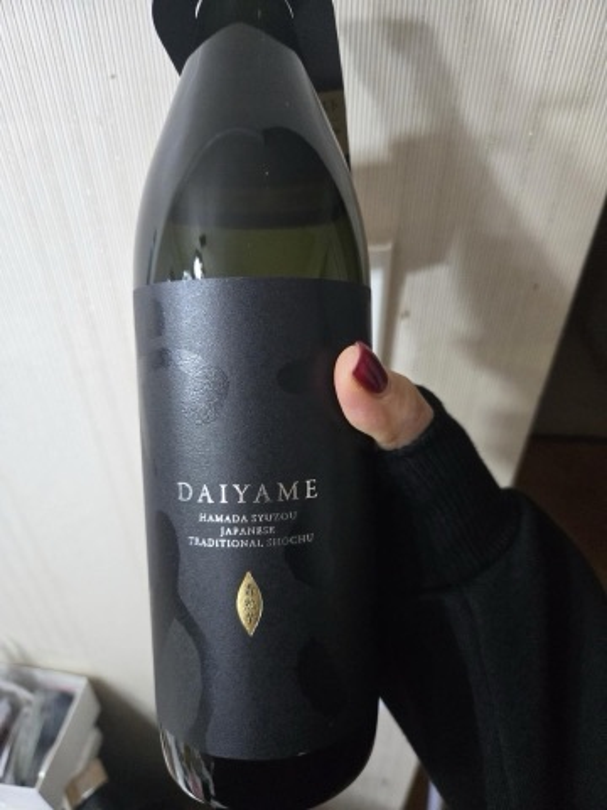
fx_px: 538
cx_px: 304
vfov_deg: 73.9
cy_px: 405
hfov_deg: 58.9
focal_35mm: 23
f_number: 1.8
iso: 1000
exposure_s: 1/120
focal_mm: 5.4
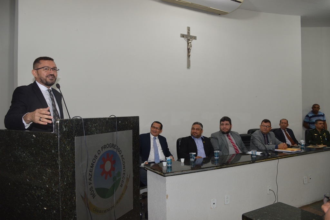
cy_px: 110
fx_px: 247
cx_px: 165
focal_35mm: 27
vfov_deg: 47.9
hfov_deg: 67.4
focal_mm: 18
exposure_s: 1/60
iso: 400
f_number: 4
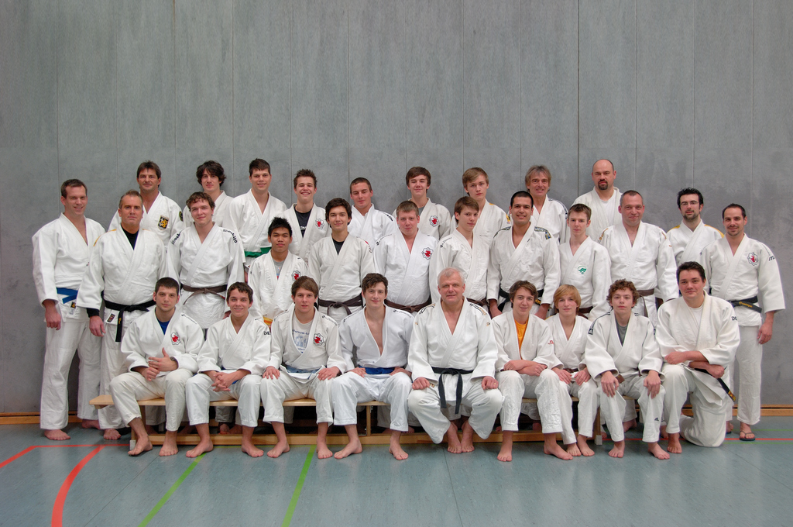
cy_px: 264
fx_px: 957
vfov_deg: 30.8
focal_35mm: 44
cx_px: 396
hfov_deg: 45.0
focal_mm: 29
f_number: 4
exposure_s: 1/15
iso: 250
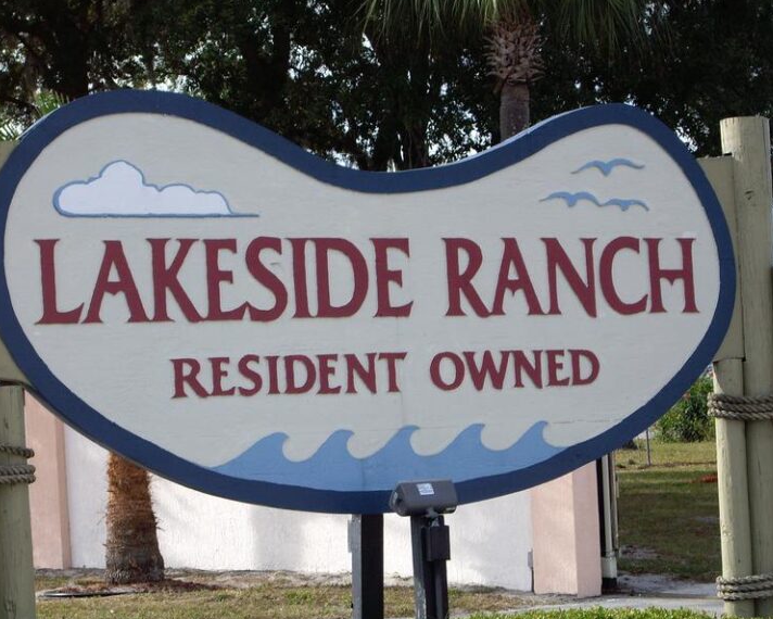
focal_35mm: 120
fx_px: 2746
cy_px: 310
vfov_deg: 12.9
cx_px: 378
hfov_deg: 16.0
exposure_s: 1/250
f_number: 5.2
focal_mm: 18.6
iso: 64
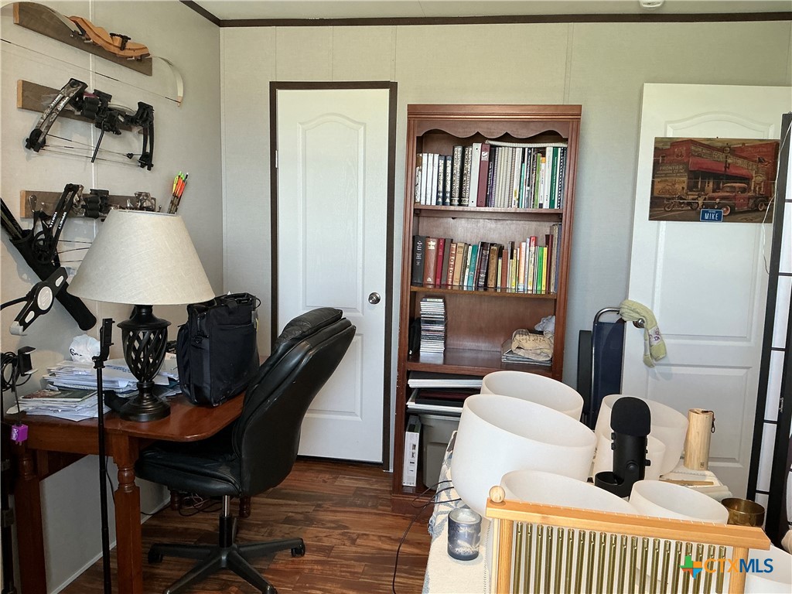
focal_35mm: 28
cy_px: 297
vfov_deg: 49.7
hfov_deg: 63.4
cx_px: 396
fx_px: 641
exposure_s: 1/60
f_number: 1.8
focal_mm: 3
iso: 125
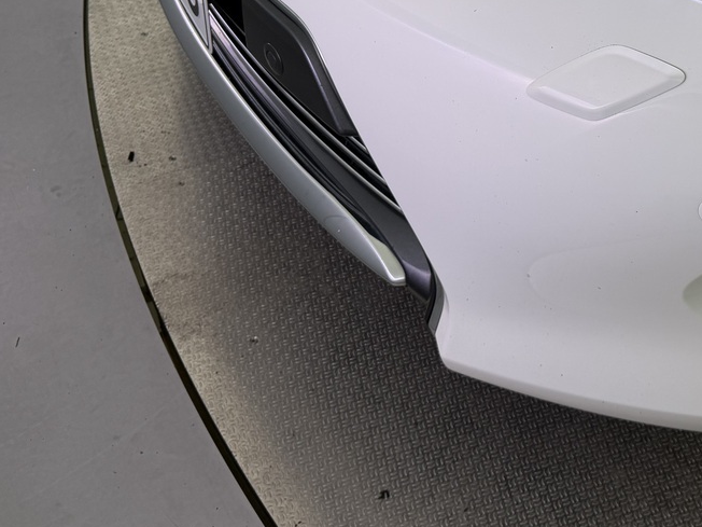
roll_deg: -7.9
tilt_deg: -36.7
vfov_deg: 26.2
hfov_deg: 33.6
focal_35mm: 53
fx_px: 1075
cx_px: 671
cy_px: 11
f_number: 1.78
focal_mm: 6.76
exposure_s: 1/100
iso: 80
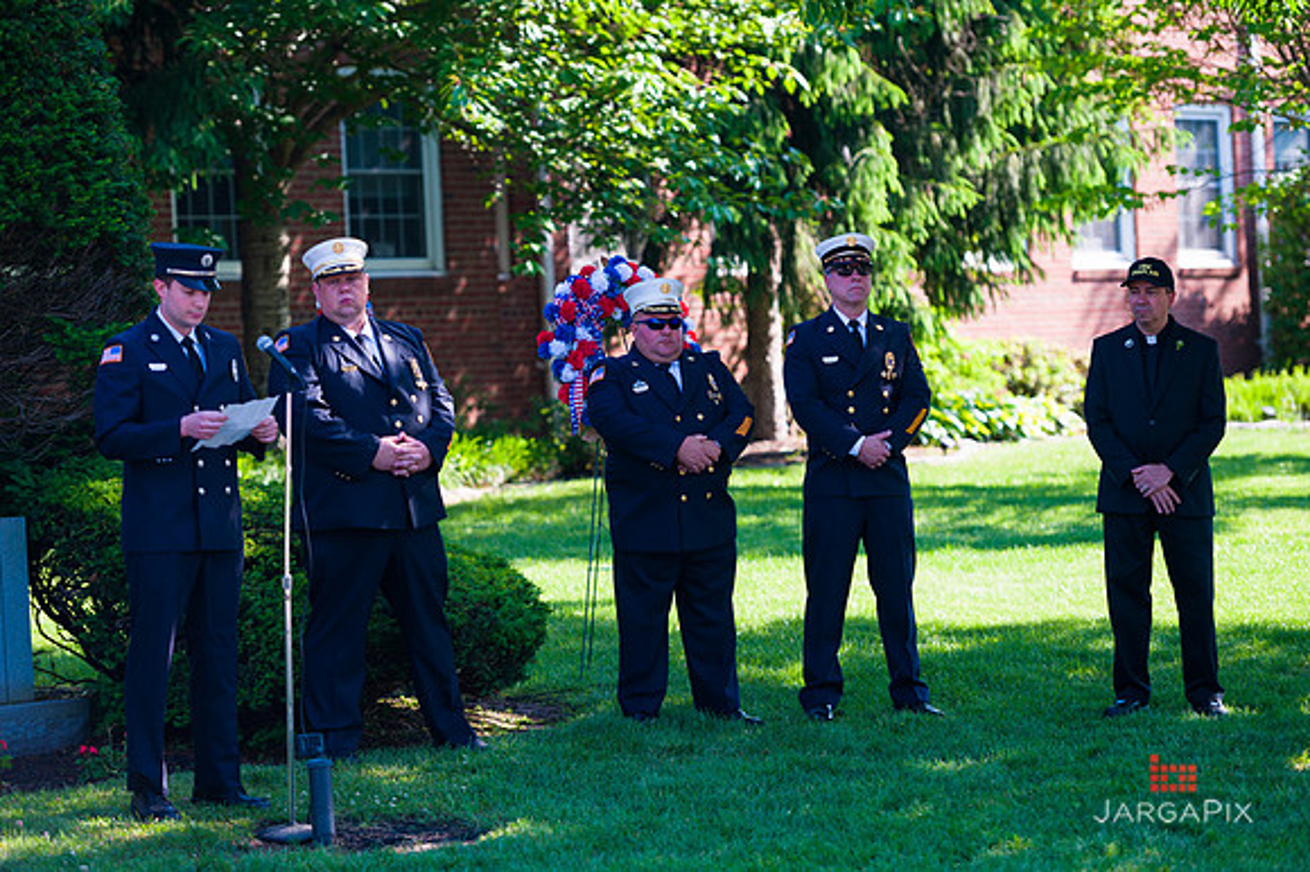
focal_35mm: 125
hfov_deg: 16.4
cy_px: 436
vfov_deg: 11.0
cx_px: 655
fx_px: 4546
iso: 200
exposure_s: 1/1000
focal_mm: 125
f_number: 3.2
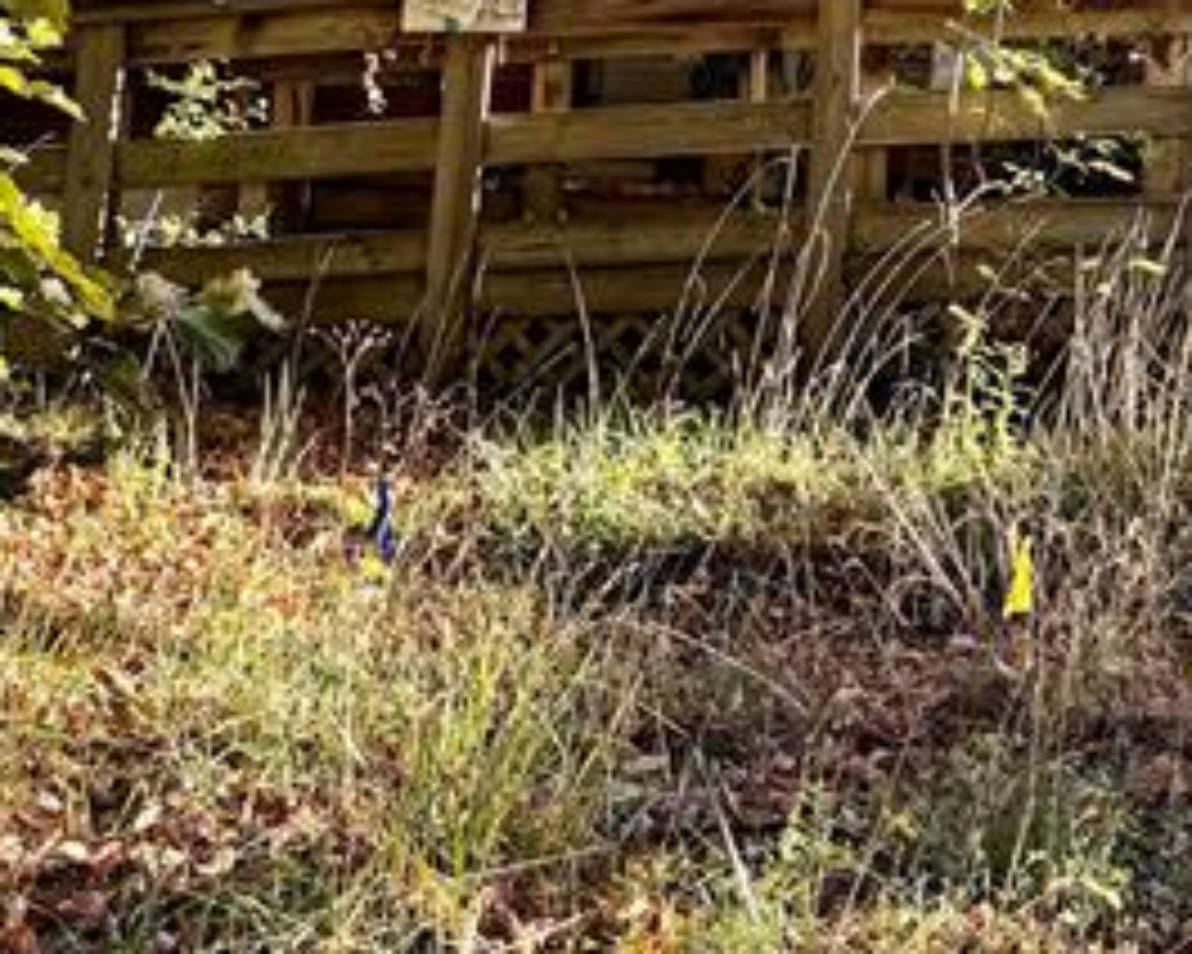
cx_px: 895
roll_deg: -3.7
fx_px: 2399
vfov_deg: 20.3
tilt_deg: +11.6
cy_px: -342
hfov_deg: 27.5
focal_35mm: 68
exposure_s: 1/563
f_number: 1.78
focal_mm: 6.76
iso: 100
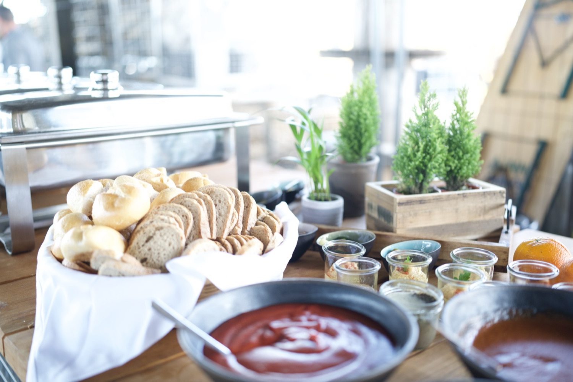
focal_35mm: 35
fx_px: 557
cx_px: 286
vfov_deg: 37.8
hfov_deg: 54.5
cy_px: 191
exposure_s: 1/250
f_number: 1.4
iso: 500
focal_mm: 35
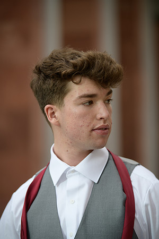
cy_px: 120
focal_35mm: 122
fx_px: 808
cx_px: 80
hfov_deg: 11.2
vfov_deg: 16.8
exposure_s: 1/640
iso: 250
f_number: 2.8
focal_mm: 122
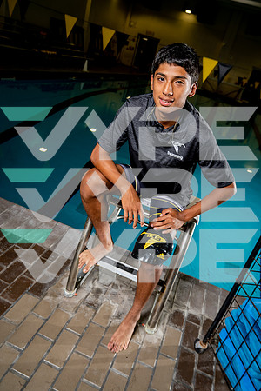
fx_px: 304
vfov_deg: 65.5
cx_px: 130
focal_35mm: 28
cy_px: 196
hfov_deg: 46.4
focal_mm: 28
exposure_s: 1/250
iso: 200
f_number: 5
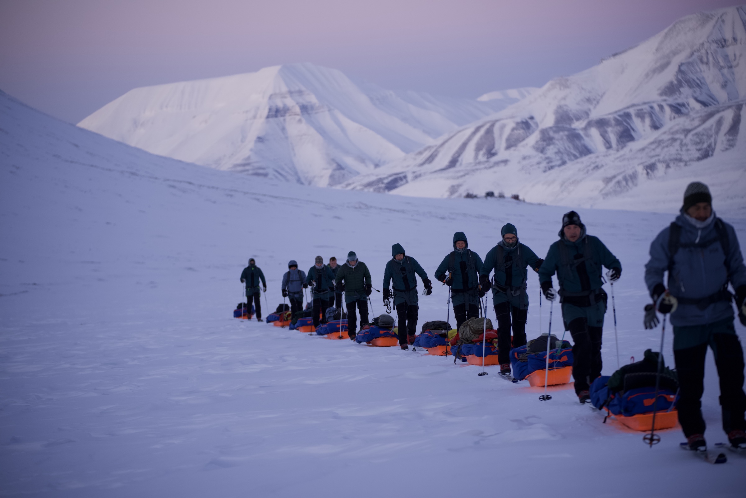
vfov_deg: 11.7
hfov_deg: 17.5
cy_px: 249
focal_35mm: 117
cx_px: 373
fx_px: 2424
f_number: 2.8
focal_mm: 117
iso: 500
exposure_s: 1/250
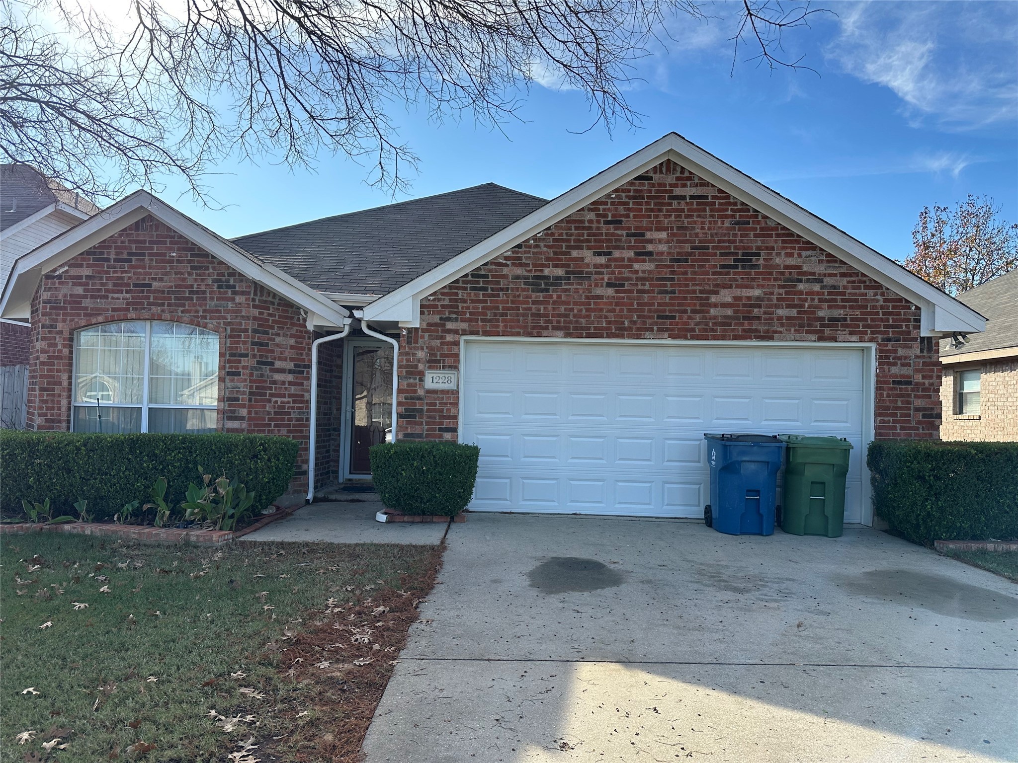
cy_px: 382
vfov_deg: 56.8
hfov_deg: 71.6
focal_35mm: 24
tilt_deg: +1.9
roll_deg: -1.0
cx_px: 509
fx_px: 706
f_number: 1.78
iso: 80
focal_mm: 6.86
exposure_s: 1/1949
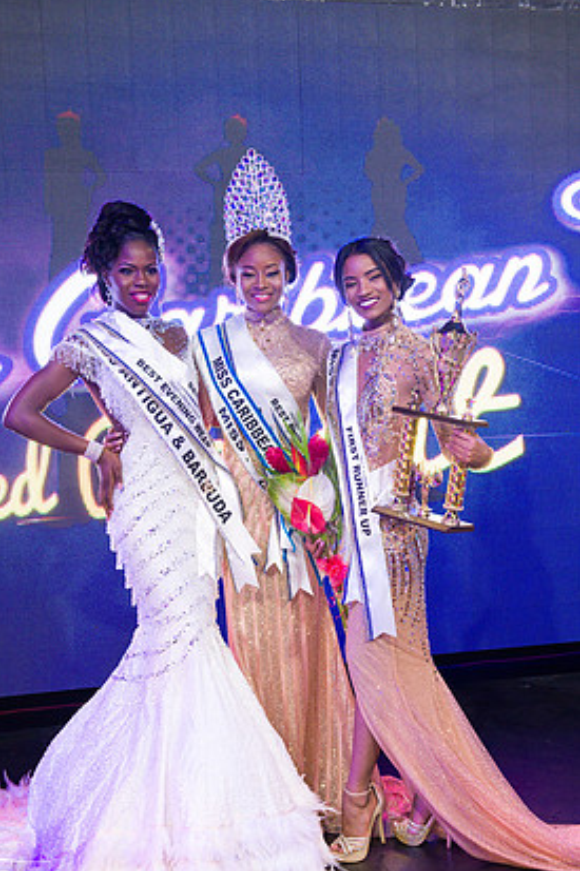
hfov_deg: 28.0
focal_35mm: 48
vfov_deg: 41.1
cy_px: 458
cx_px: 266
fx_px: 1161
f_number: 5
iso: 4000
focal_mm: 44
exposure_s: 1/160
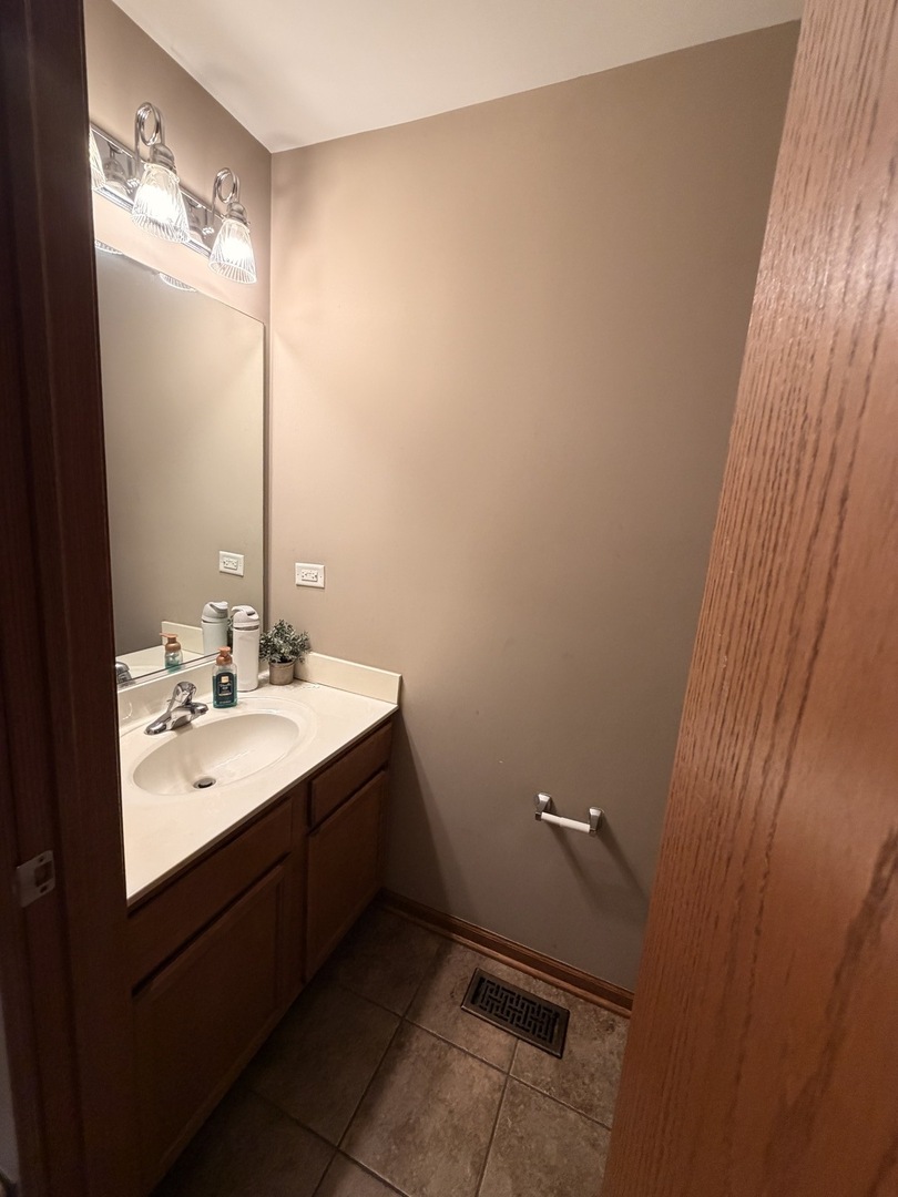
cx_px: 449
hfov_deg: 85.7
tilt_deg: -10.4
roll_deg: -4.0
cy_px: 598
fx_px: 484
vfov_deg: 102.1
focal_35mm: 14
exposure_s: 1/120
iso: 320
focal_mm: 2.22
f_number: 2.2
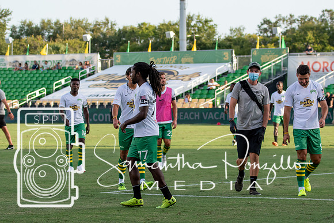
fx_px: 1531
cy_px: 112
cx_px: 167
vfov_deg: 8.3
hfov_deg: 12.4
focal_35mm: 165
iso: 400
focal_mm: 110
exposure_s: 1/500
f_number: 5.6
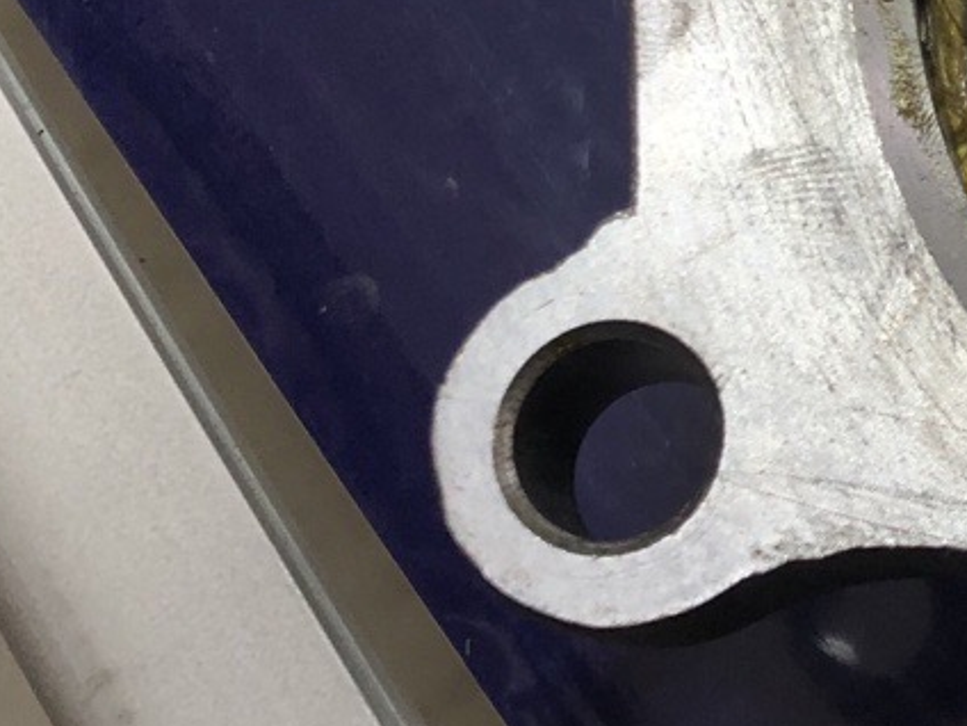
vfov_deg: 15.2
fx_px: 2654
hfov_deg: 19.6
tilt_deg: -72.0
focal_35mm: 95
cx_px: 1104
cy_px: -37
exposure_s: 1/24
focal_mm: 4
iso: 32
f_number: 1.8
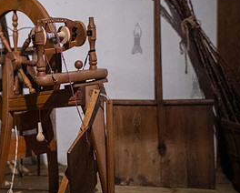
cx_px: 19
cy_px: 82
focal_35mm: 72
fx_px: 512
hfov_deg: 25.5
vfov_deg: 21.3
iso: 12800
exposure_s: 1/320
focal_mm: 35
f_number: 2.8
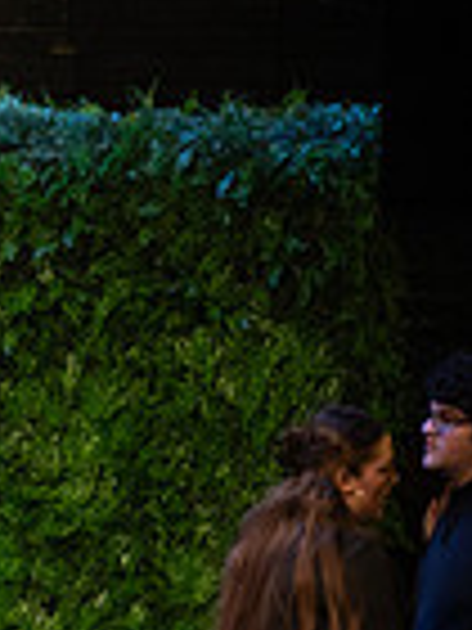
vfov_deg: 1.8
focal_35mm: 1076
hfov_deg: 1.4
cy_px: 778
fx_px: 19562
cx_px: -823
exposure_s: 1/160
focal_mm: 270
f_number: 6.3
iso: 4000
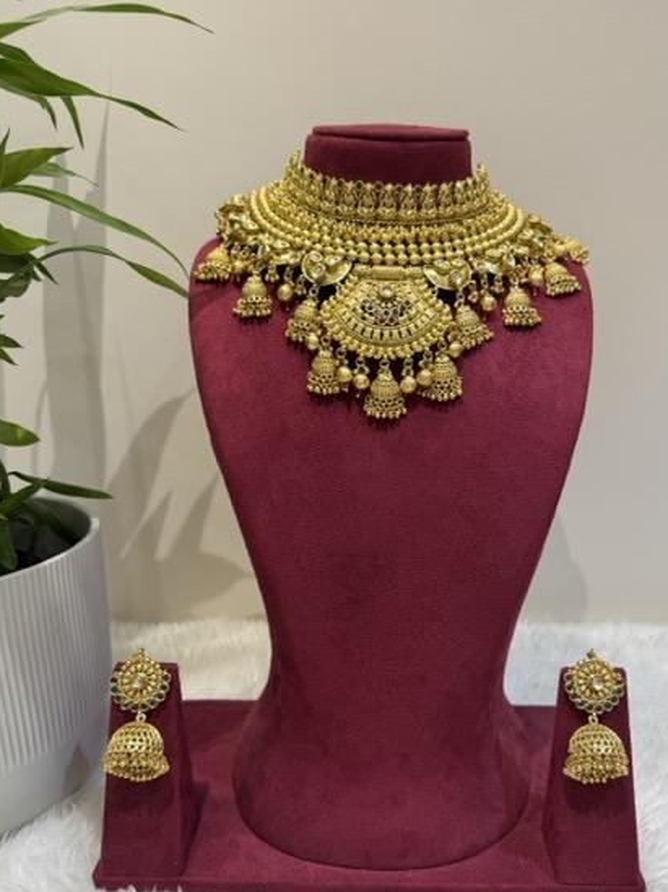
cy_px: 492
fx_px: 721
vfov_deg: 63.3
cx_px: 372
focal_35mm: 28
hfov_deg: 49.6
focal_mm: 6.76
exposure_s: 1/100
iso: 64
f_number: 1.78
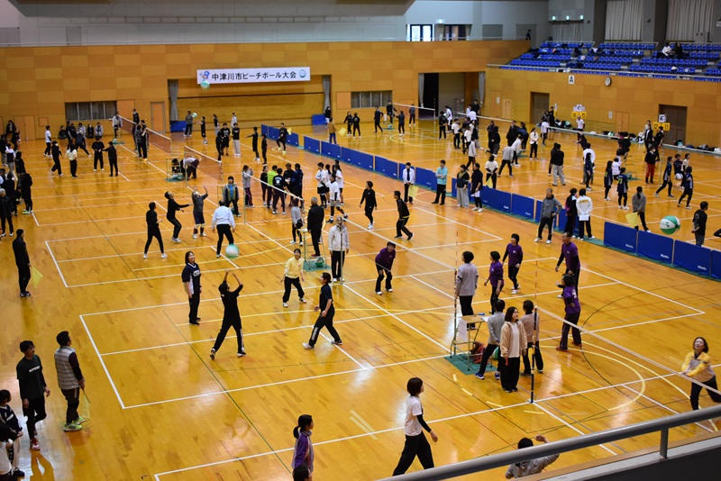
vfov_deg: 29.9
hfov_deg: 43.6
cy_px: 240
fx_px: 902
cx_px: 360
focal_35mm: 45
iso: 1400
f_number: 4.2
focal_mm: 30
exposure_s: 1/60
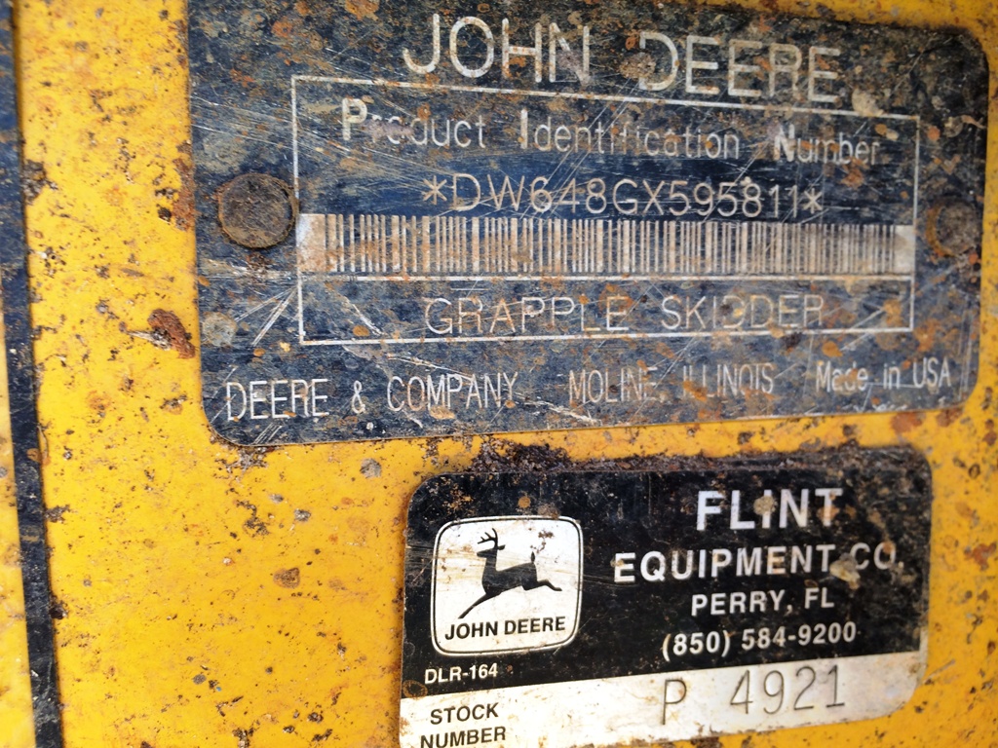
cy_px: 374
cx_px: 499
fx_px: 865
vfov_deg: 46.8
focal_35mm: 30
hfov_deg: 60.0
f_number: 2.2
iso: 32
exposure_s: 1/60
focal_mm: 4.12
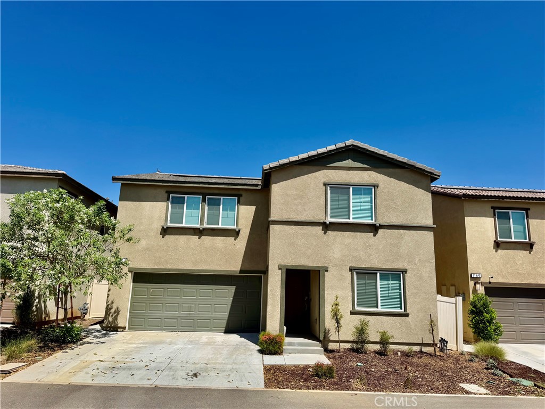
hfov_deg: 71.6
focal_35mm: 24
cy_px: 204
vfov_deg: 56.8
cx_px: 272
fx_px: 378
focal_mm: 6.76
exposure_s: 1/5714
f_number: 1.78
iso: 80
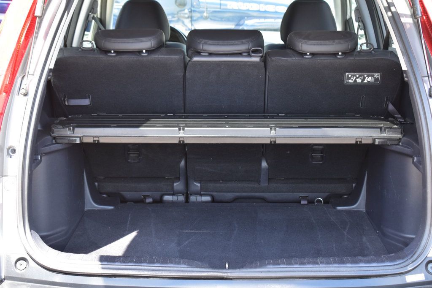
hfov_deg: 28.1
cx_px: 216
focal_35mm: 72
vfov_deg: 18.9
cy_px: 144
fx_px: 864
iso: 400
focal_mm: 48
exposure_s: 1/50
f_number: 8
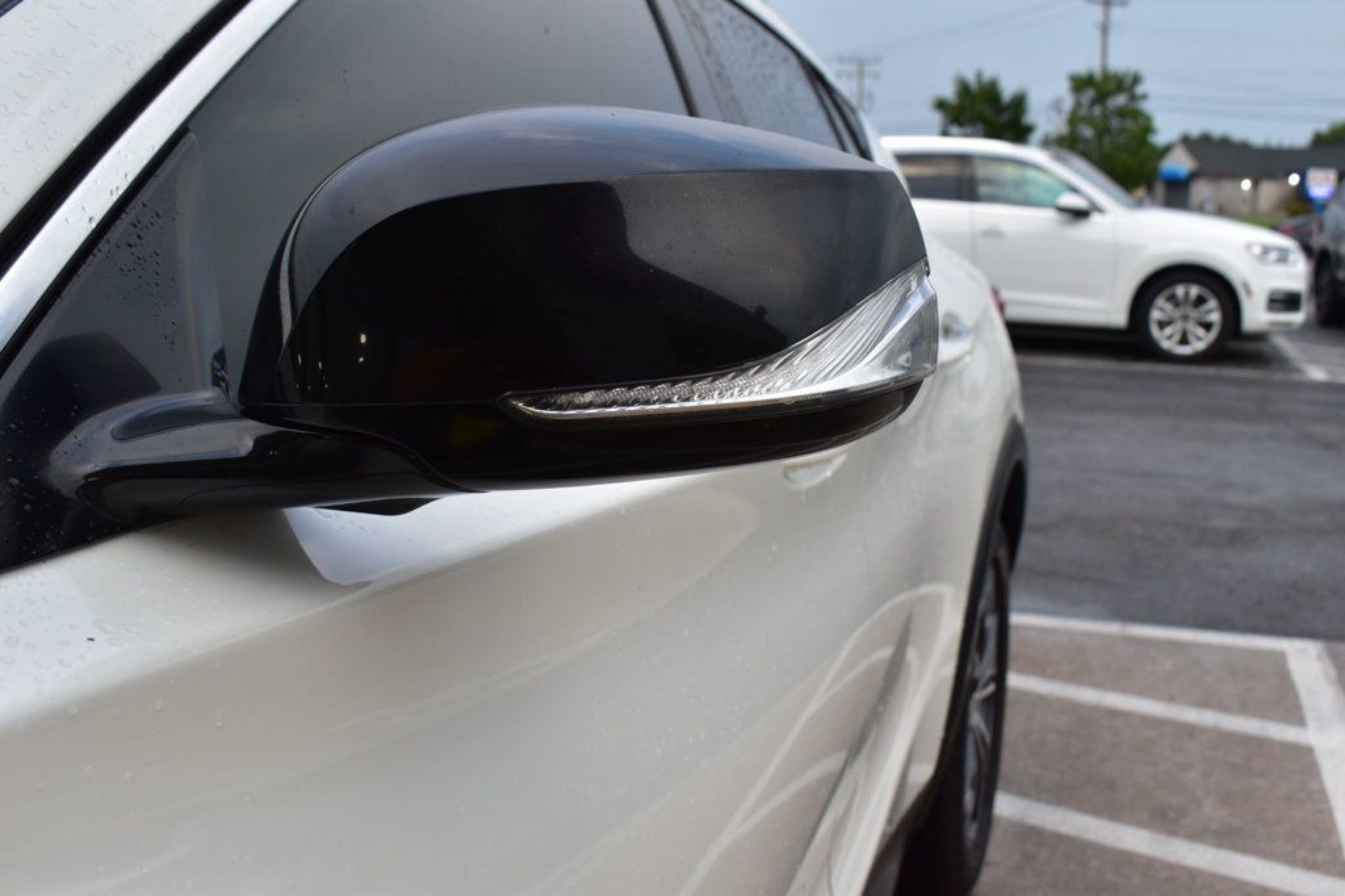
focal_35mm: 39
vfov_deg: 34.2
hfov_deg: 49.6
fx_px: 1457
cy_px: 448
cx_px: 672
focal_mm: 26
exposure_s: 1/100
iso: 400
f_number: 9
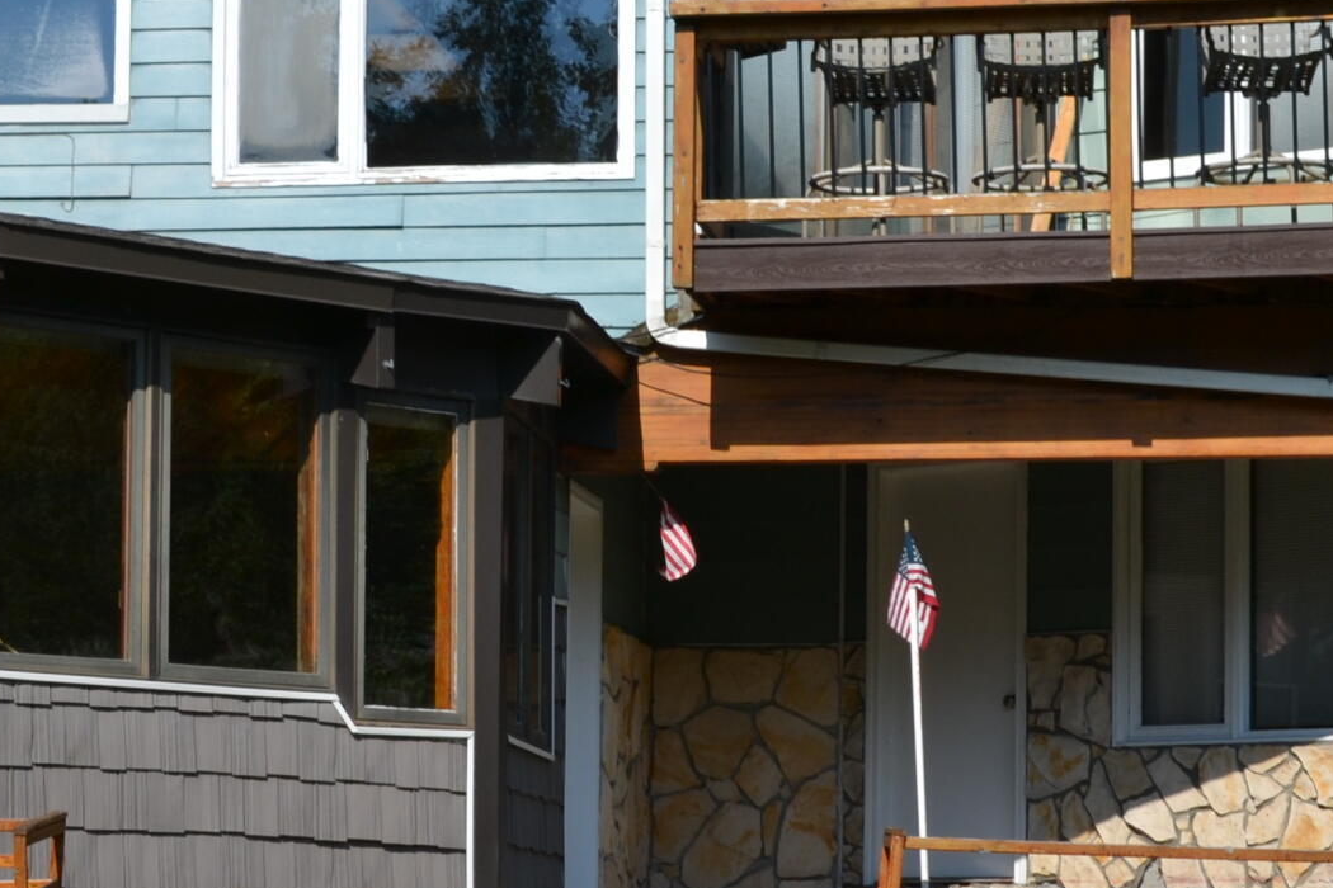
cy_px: 603
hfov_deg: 17.1
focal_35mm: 120
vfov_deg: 11.4
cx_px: 654
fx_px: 4443
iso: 100
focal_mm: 28
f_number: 8
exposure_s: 1/250
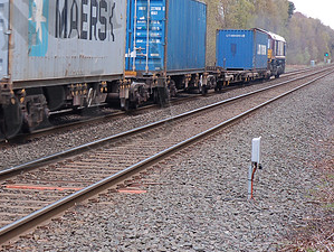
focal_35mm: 134
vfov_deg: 11.1
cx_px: 12
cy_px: 64
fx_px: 1294
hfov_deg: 14.5
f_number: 5.6
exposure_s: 1/125
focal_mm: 48
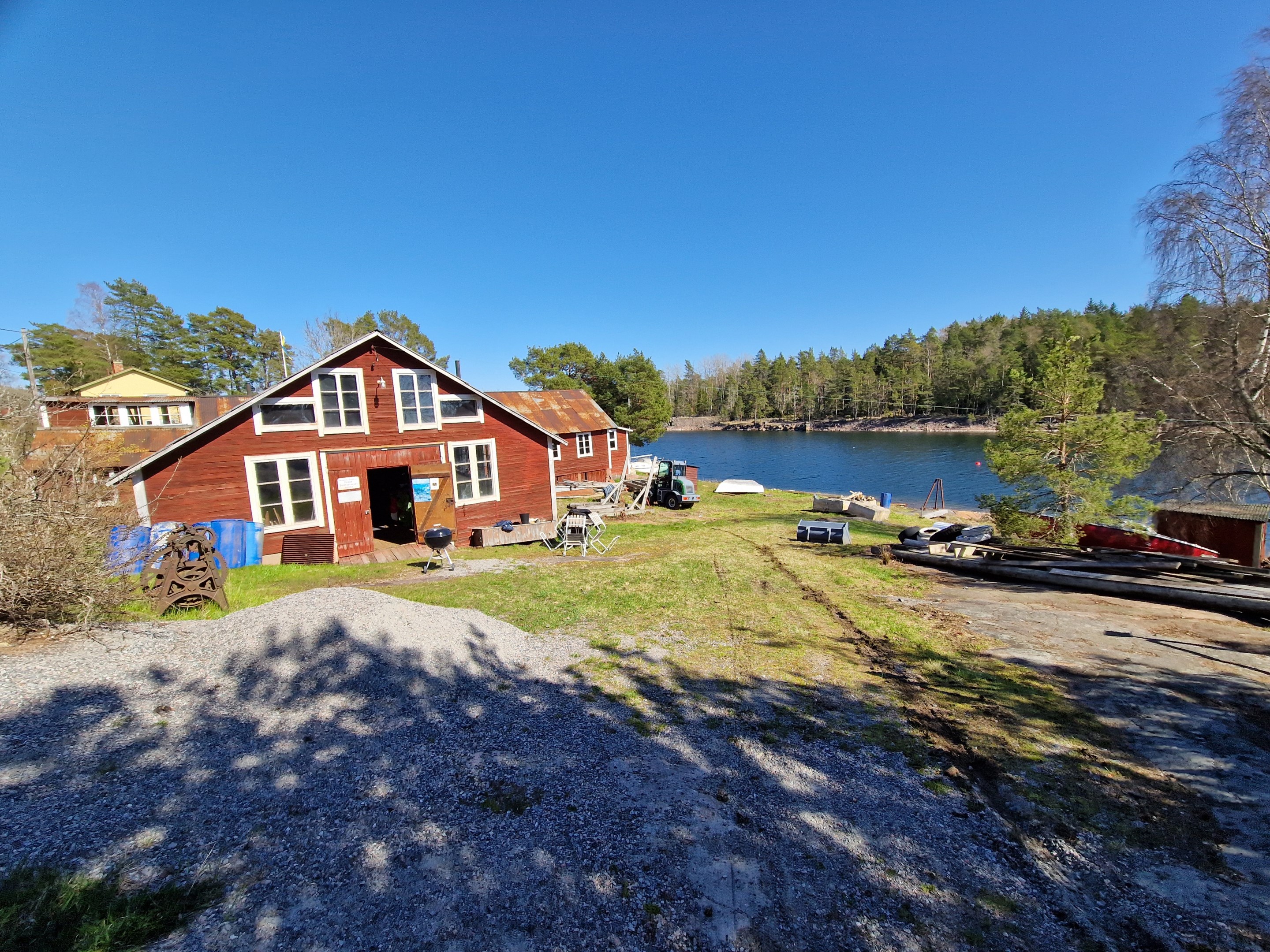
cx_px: 635
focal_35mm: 13
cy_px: 476
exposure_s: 1/1580
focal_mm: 2.2
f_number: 2.2
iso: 50
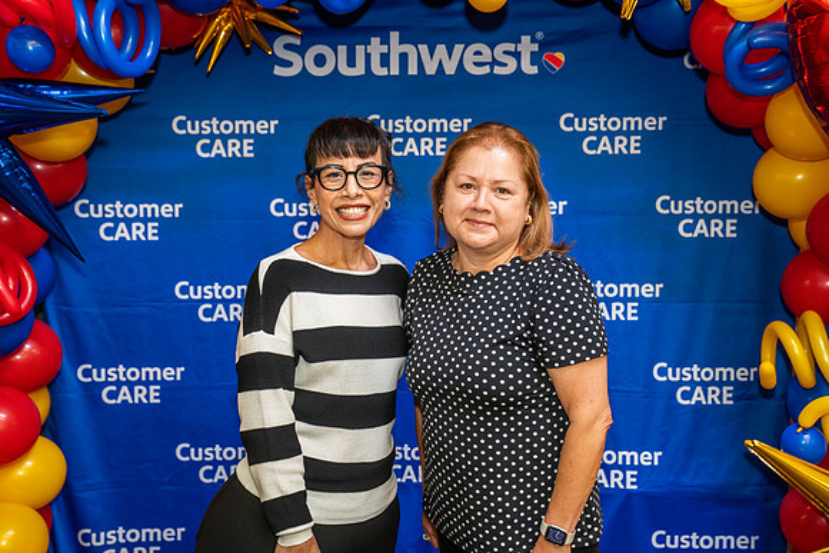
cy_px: 276
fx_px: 1025
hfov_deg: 44.0
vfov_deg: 30.2
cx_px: 414
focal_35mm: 44
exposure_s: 1/160
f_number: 4
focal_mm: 43
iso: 2000
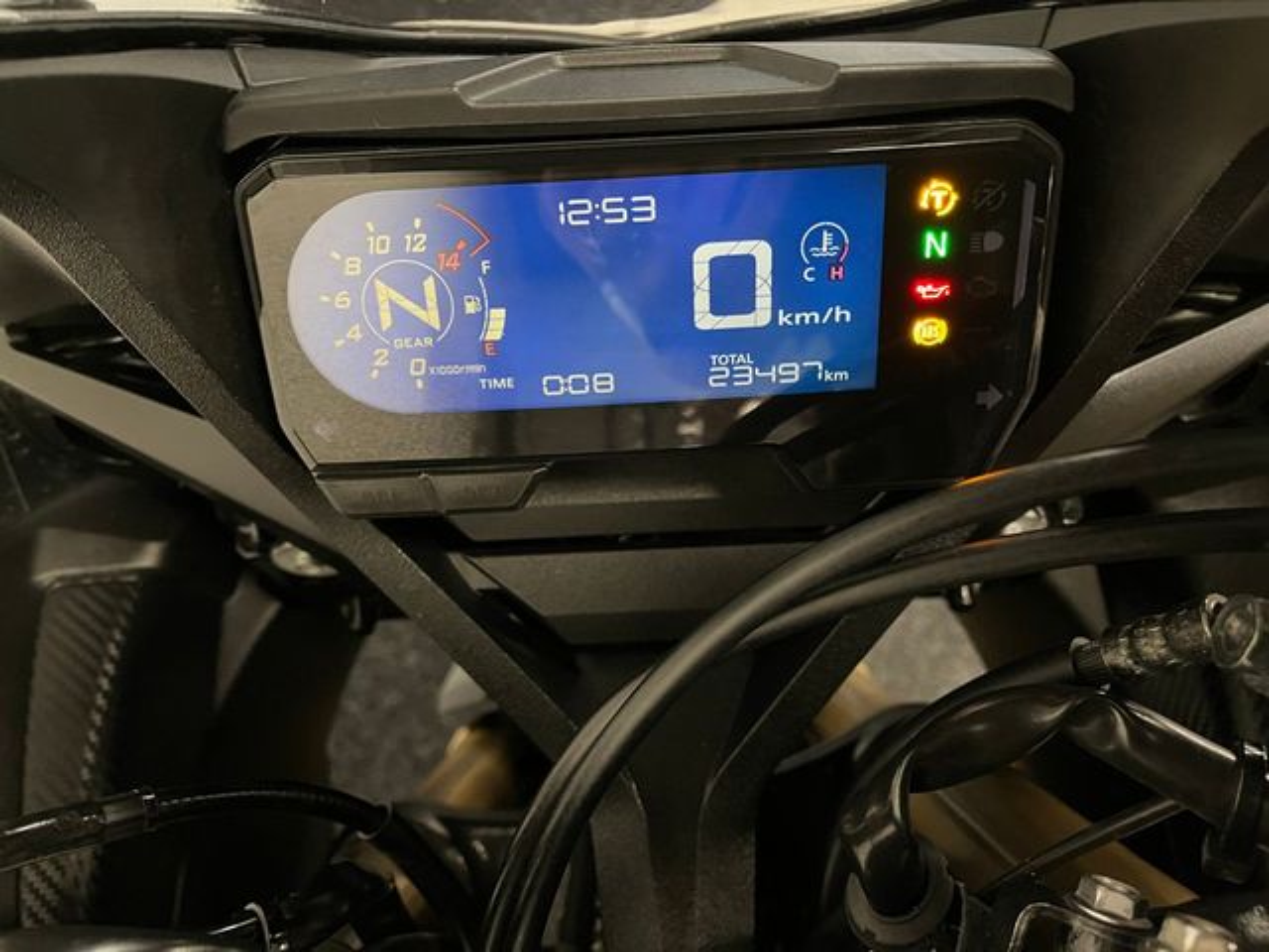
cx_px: 634
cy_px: 476
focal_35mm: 26
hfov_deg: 67.3
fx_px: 953
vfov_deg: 53.1
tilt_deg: -61.4
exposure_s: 1/50
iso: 400
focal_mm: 5.1
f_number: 1.6
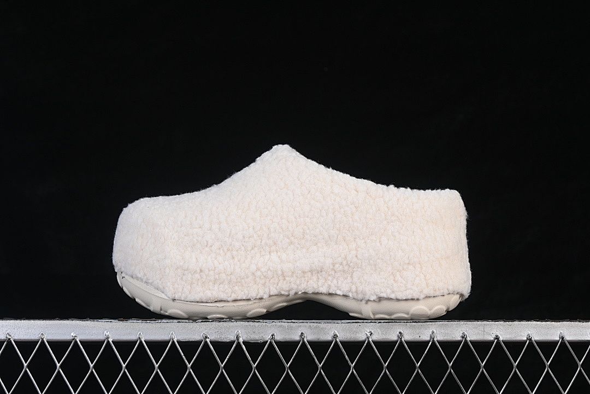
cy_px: 197
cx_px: 295
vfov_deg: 18.2
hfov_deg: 27.0
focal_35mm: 75
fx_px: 1229
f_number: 8
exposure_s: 1/80
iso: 160
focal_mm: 50
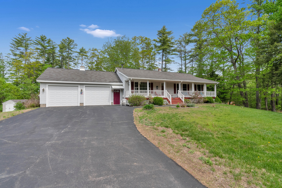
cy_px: 94
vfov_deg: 73.8
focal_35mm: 16
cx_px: 141
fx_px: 125
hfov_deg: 96.7
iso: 800
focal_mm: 16
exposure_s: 1/1000
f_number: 8
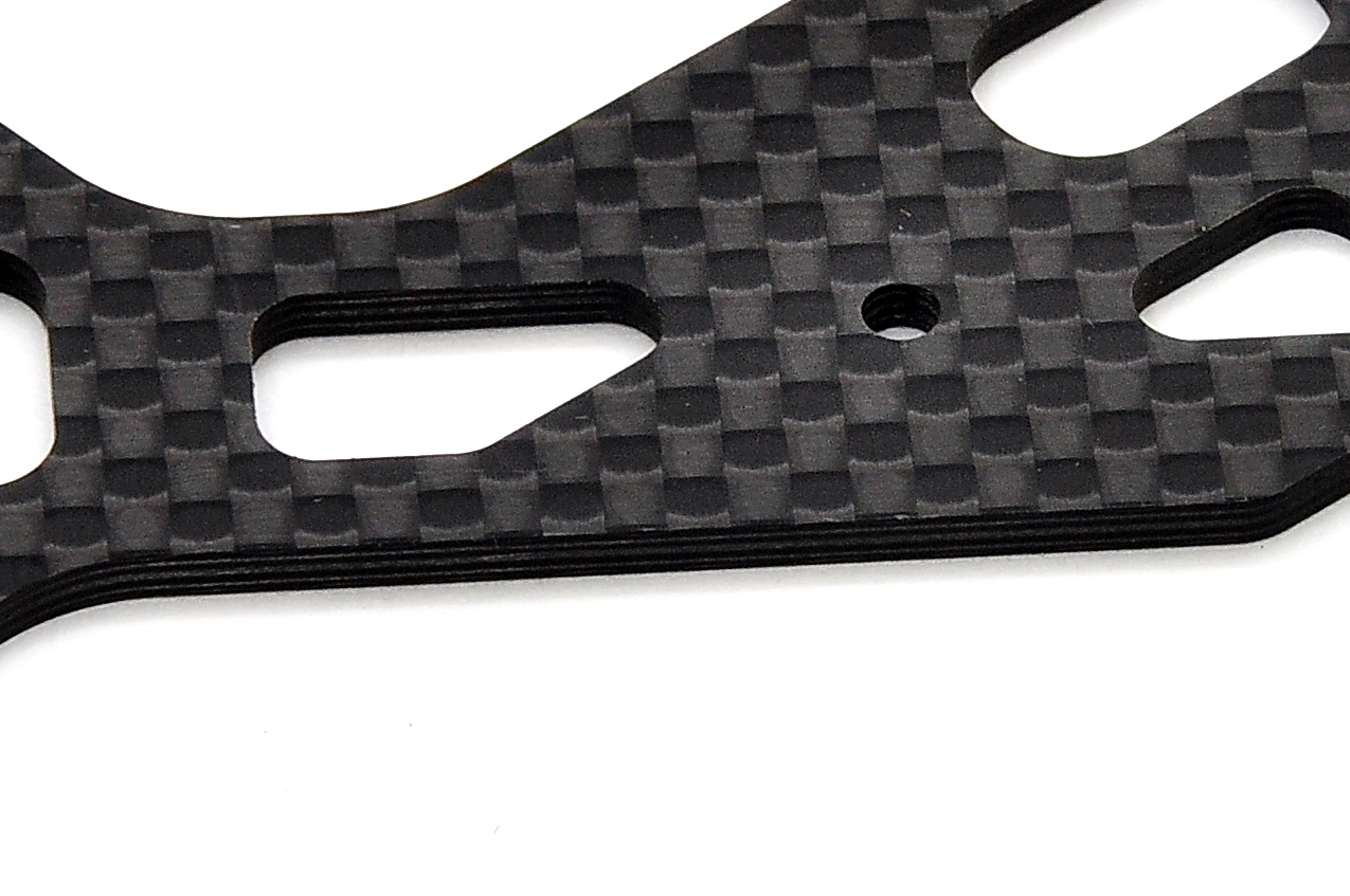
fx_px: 37794
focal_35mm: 1009
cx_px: 977
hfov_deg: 2.0
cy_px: 293
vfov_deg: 1.4
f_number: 22
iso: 400
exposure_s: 1/60
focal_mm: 200
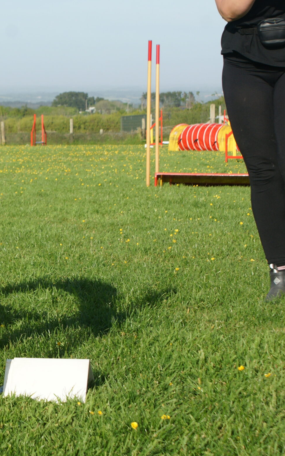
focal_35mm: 113
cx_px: -72
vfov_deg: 18.5
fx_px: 1402
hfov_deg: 11.3
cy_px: 233
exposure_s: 1/400
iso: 200
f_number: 9
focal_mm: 45
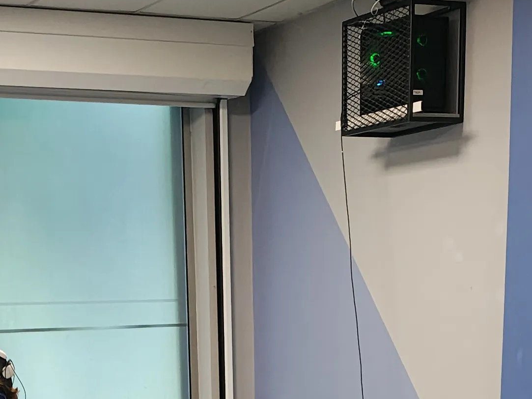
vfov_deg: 14.6
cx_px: 141
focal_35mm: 87
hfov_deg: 22.3
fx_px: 1337
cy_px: 741
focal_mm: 6.57
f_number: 1.6
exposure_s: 1/100
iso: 1413
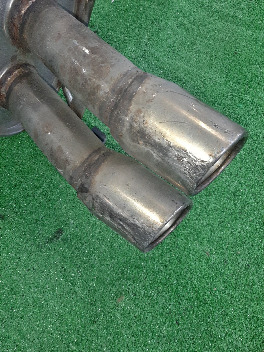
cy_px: 176
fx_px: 264
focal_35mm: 26
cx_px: 132
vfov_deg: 67.3
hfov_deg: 53.1
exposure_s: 1/50
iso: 160
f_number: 1.7
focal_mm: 3.93
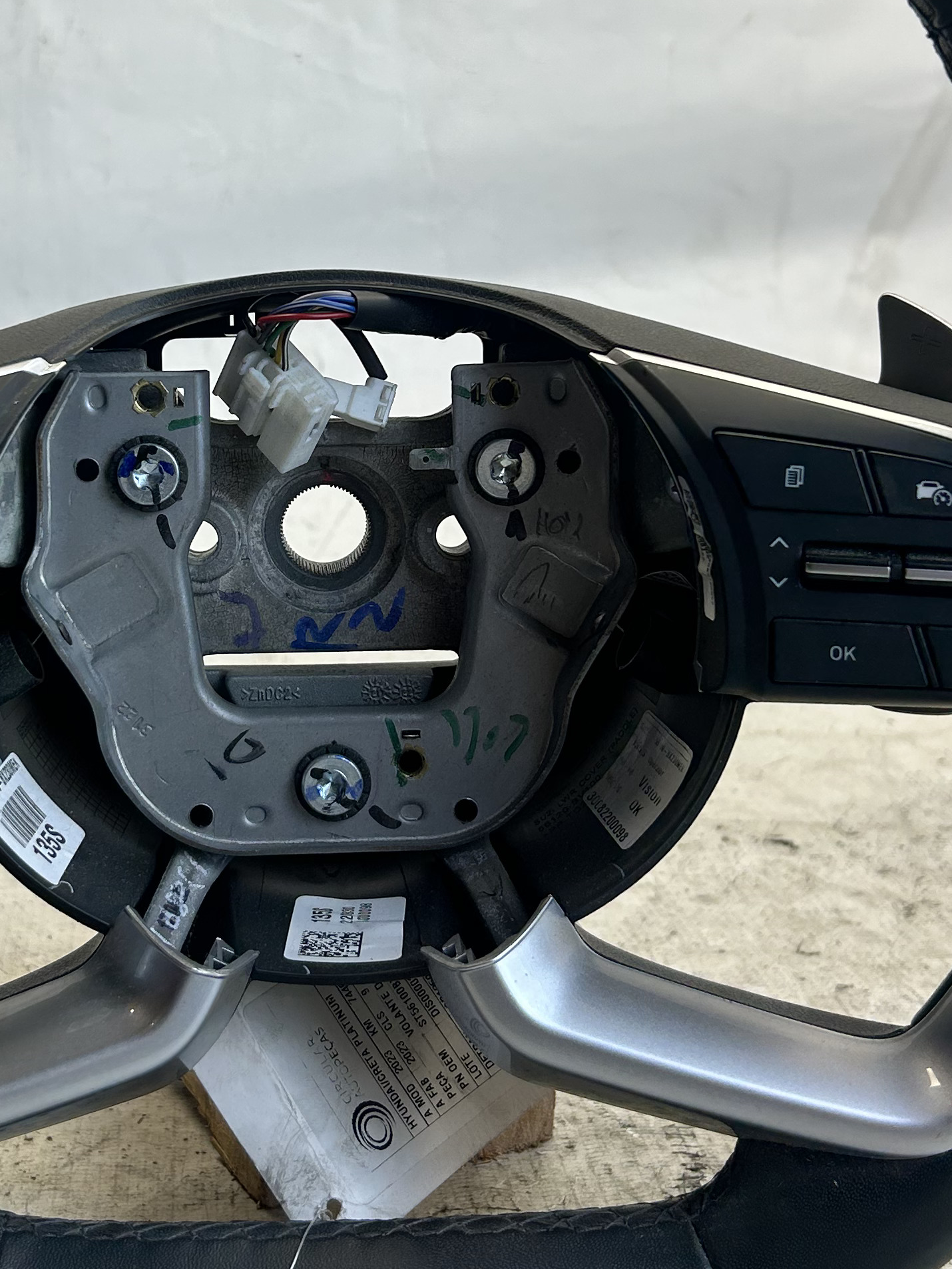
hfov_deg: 26.4
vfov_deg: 34.7
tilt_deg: -7.3
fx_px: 2016
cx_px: 330
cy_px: 438
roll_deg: -1.9
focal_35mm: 55
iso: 40
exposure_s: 1/184
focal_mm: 5.7
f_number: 1.5
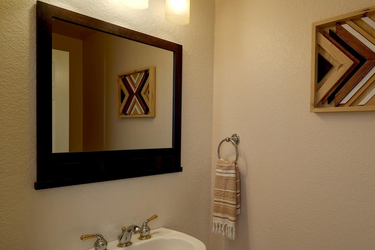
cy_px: 137
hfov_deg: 69.5
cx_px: 249
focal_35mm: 25
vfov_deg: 51.2
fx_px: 260
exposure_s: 1/5
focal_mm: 17
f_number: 8
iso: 400
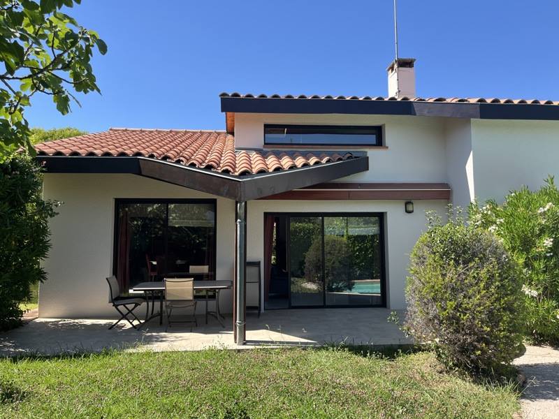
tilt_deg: +6.0
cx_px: 280
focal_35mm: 26
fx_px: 420
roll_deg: +1.2
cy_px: 210
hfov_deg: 67.3
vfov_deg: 53.1
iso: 50
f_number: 1.6
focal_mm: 5.1
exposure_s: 1/1422
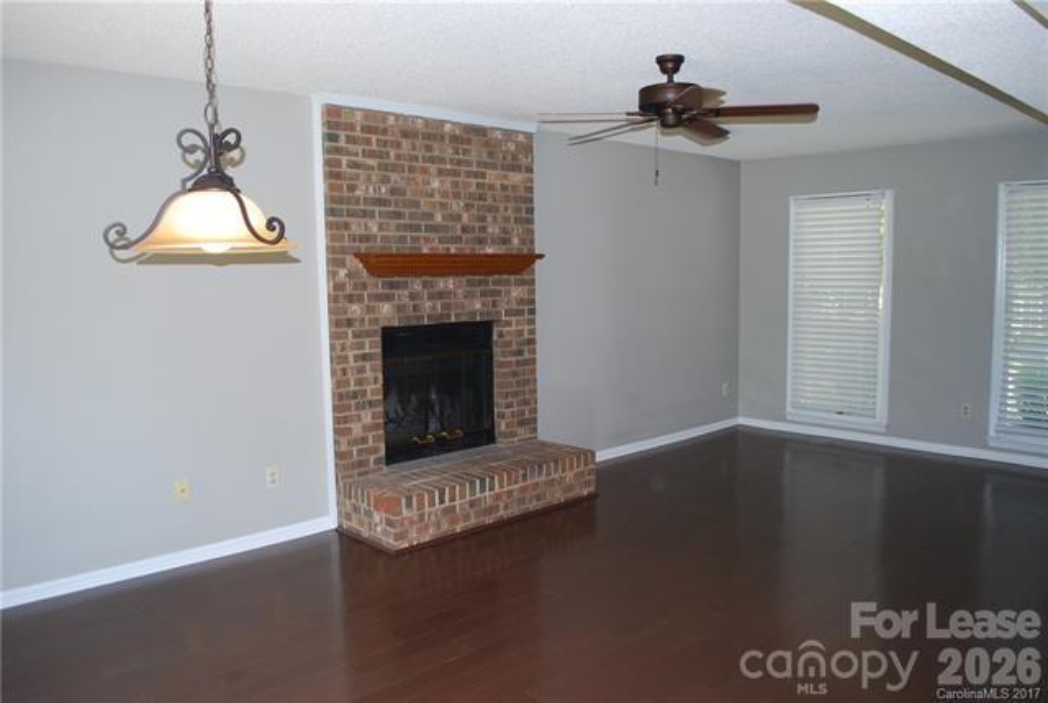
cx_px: 524
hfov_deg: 67.3
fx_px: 787
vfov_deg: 48.1
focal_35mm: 27
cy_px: 352
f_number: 3.5
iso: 200
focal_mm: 18
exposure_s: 1/60
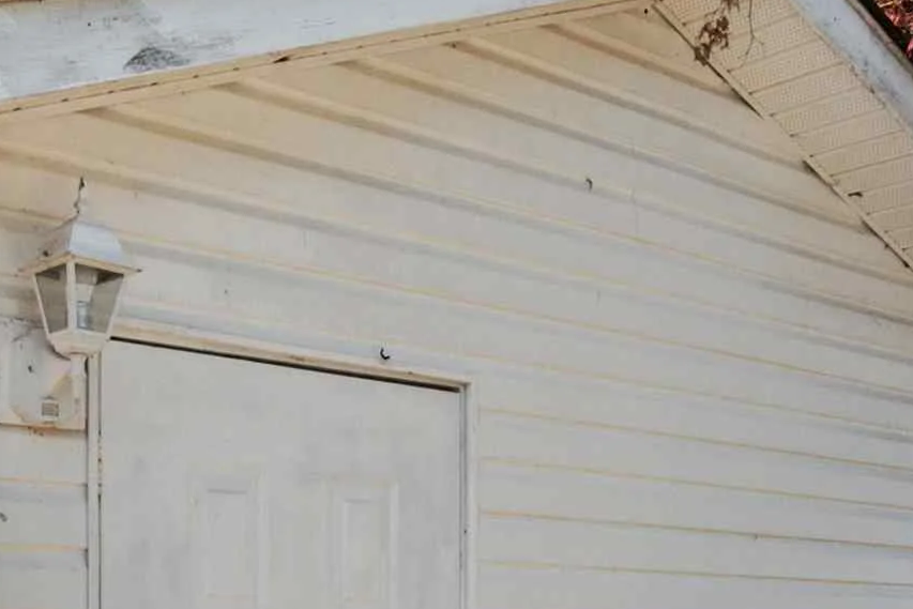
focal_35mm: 54
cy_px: 676
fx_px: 1370
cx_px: 233
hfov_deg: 36.1
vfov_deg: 23.5
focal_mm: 10
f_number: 9
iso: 250
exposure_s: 1/400
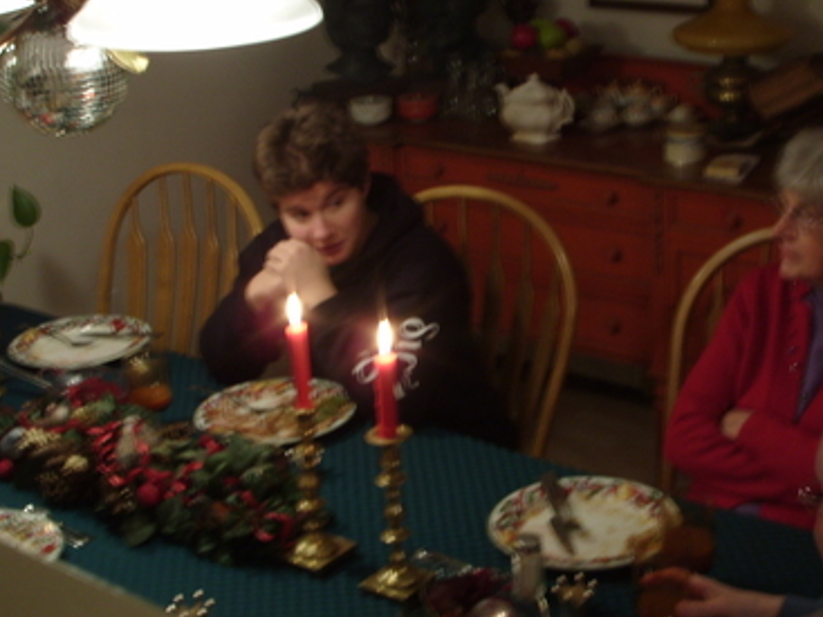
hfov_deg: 31.6
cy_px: 211
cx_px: 482
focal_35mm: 61
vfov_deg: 23.9
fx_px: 1450
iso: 80
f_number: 4.4
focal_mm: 7.8
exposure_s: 1/2
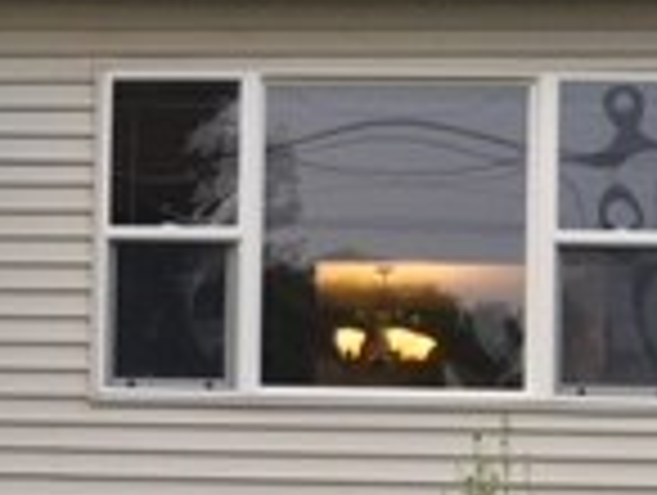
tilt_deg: +3.3
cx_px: -310
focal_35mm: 127
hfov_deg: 14.5
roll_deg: -2.2
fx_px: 2414
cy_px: 518
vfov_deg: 11.6
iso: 40
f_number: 2.2
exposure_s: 1/120
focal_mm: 4.15
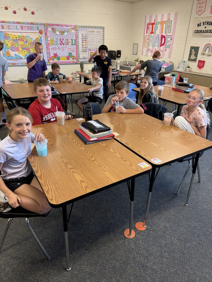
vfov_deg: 71.6
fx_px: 196
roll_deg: -1.5
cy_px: 141
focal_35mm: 24
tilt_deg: -26.5
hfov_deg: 56.8
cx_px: 106
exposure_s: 1/120
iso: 200
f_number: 1.78
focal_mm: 6.76
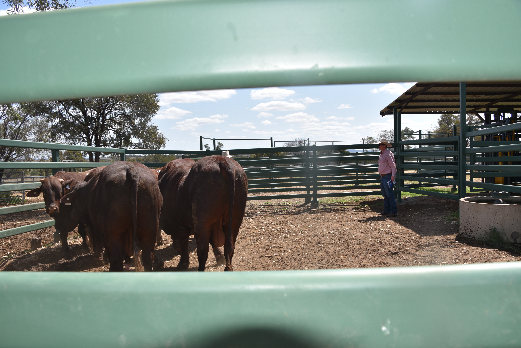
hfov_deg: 65.5
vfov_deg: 46.4
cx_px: 260
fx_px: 405
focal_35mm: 28
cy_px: 174
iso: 100
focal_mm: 28
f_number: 9
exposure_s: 1/200
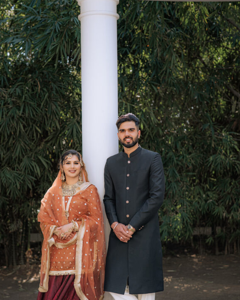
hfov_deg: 22.8
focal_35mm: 67
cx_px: 125
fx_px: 595
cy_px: 173
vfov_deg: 28.3
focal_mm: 50
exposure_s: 1/640
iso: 200
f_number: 2.2
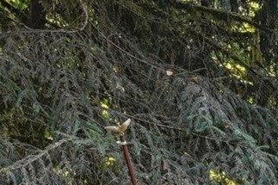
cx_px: 697
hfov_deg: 8.4
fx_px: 1706
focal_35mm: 221
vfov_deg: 5.9
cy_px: 453
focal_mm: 28
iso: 400
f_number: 8
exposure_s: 1/15
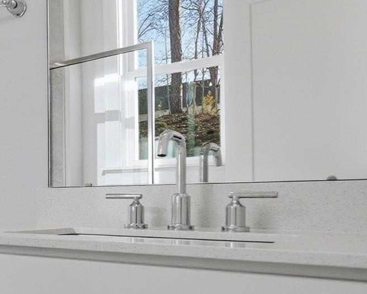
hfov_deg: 32.9
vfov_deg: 34.5
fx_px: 467
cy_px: 202
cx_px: -100
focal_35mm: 43
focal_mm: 10
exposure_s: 1/3200
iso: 100
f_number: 4
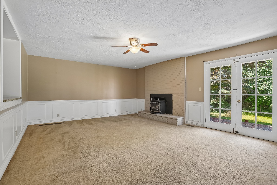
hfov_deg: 96.7
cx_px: 138
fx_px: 123
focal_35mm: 16
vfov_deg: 73.7
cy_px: 92
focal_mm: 16
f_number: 8
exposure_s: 1/6
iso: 400
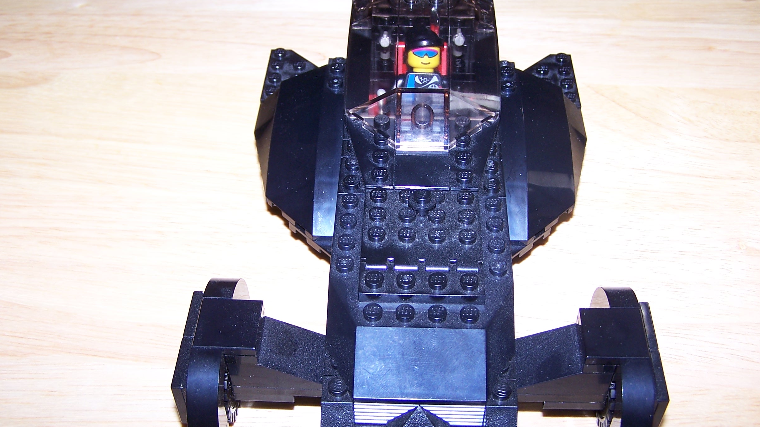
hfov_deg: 46.4
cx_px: 385
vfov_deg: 27.1
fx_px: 887
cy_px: 213
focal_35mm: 44
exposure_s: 1/60
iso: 80
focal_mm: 6.3
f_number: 2.8
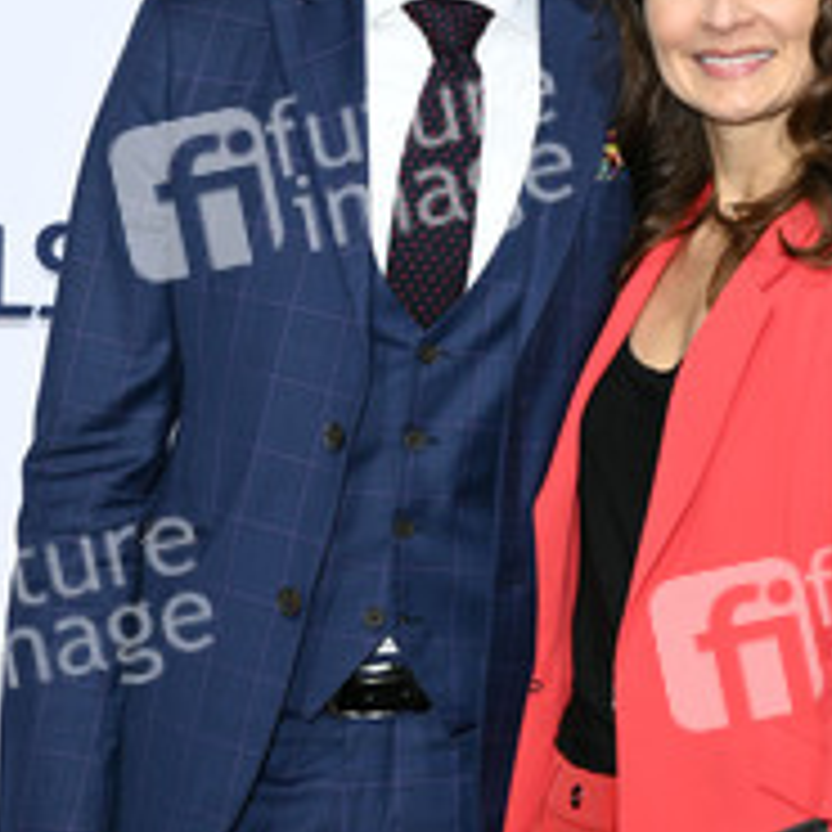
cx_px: 472
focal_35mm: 121
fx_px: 3290
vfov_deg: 14.4
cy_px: 400
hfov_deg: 14.4
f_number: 6.3
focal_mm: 66
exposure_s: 1/250
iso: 400
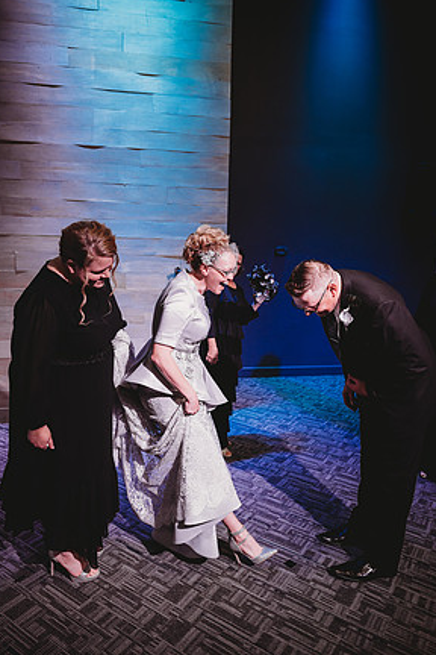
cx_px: 221
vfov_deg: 71.5
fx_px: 454
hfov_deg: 51.3
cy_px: 320
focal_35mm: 25
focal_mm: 24
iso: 400
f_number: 2.2
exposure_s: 1/125
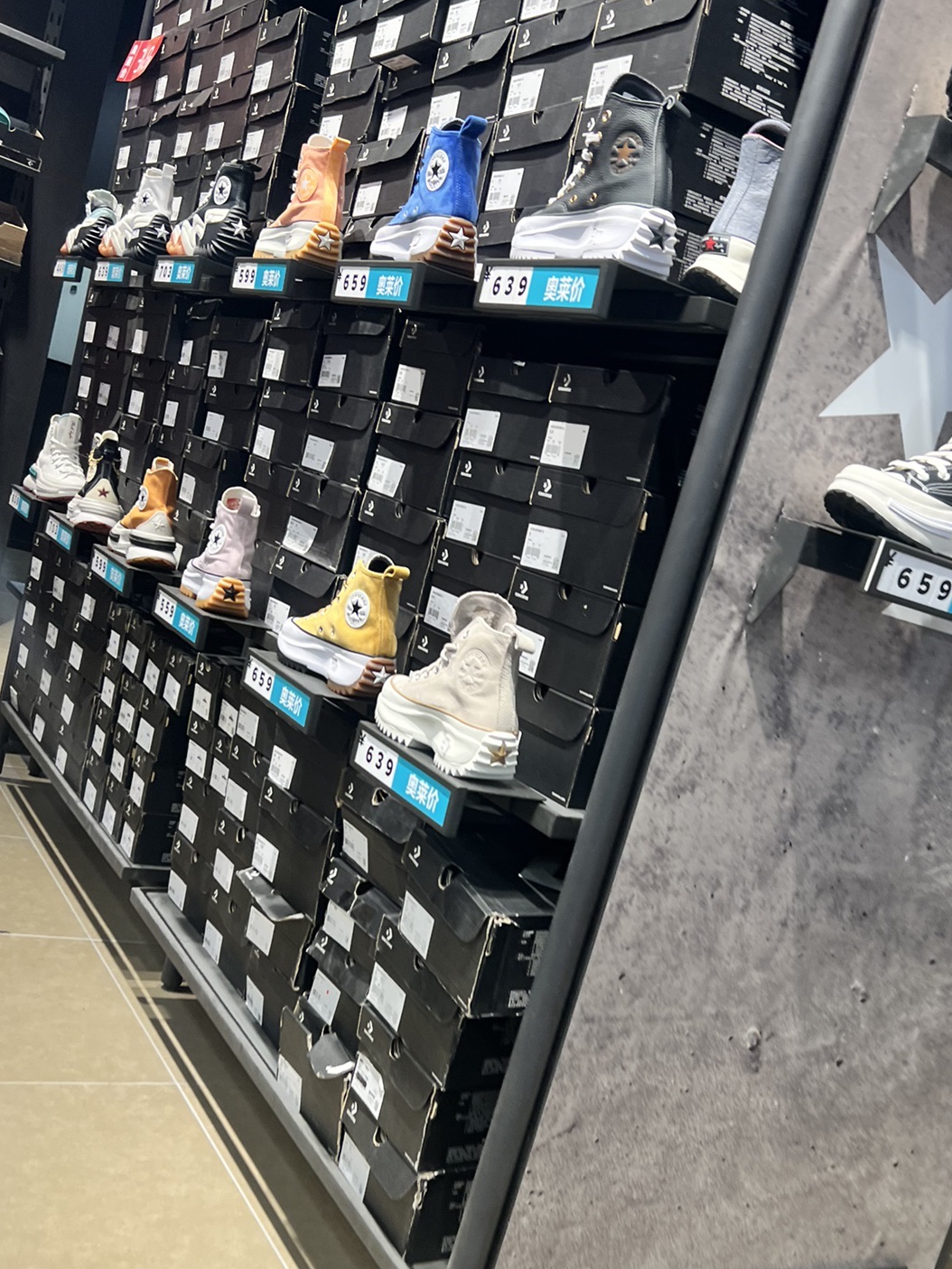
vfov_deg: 49.6
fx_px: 1357
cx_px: 627
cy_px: 797
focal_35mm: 37
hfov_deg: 38.3
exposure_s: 1/100
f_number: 1.5
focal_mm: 5.7
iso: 64
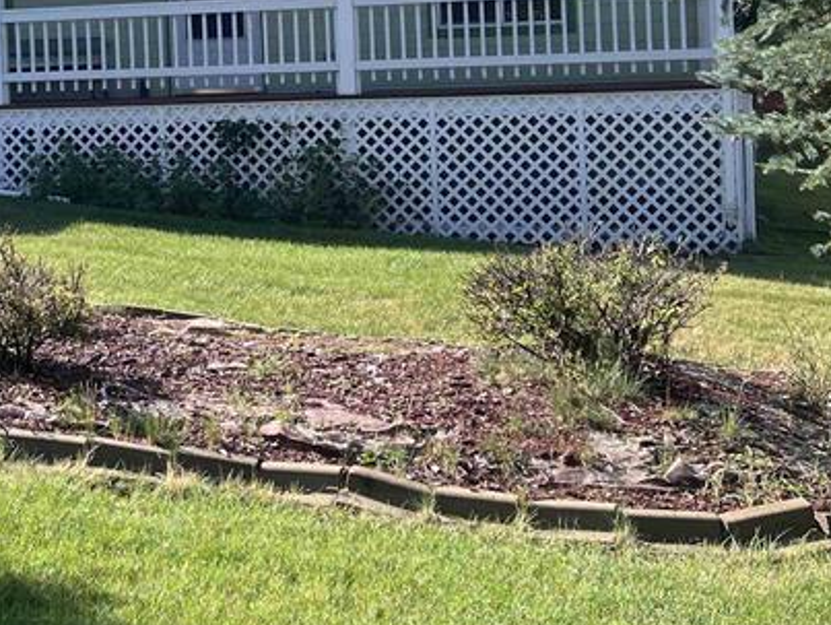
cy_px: 56
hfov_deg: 28.3
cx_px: 93
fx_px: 1586
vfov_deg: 21.8
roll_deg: +2.0
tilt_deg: +0.2
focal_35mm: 66
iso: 50
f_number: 1.5
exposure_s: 1/2695
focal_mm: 5.7
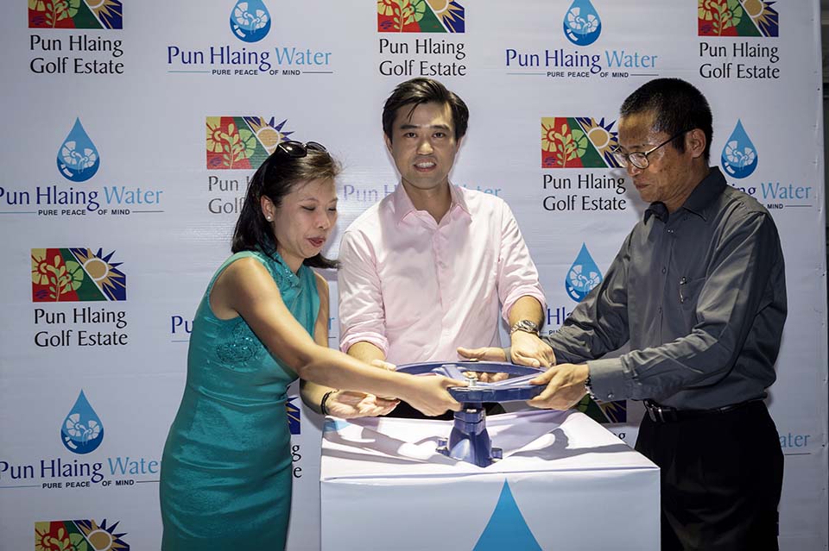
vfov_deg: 35.0
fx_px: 875
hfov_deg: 50.7
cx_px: 414
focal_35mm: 38
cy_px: 276
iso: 500
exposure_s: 1/80
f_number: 6.3
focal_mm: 38
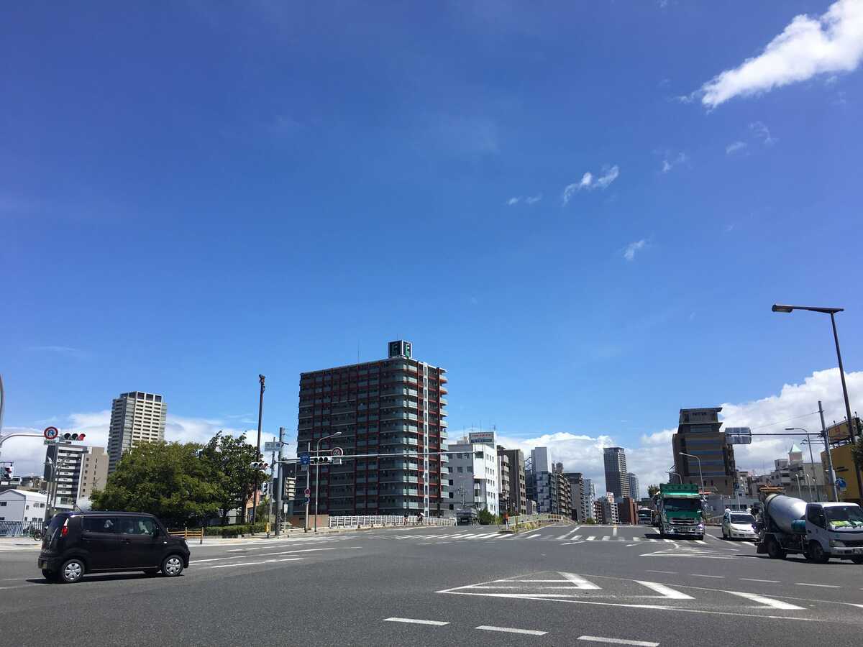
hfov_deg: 61.7
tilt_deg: +15.7
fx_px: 723
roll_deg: +0.4
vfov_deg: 48.2
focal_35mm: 29
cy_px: 324
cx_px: 432
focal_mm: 4.15
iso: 25
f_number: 2.2
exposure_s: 1/2024
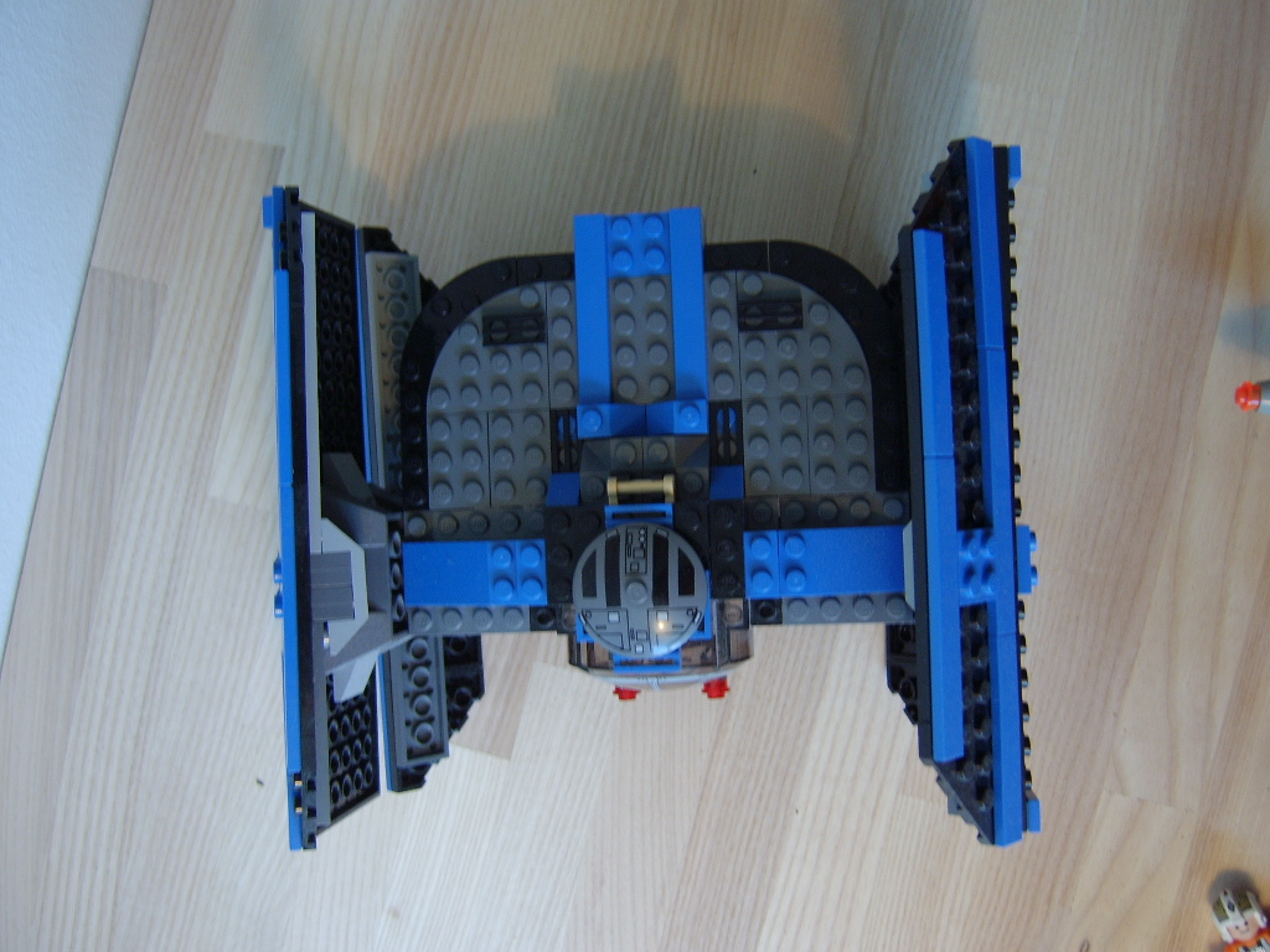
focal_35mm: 31
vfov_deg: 45.4
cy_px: 476
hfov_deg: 58.4
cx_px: 635
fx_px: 1137
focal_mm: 8.13
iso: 100
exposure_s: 1/30
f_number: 2.7
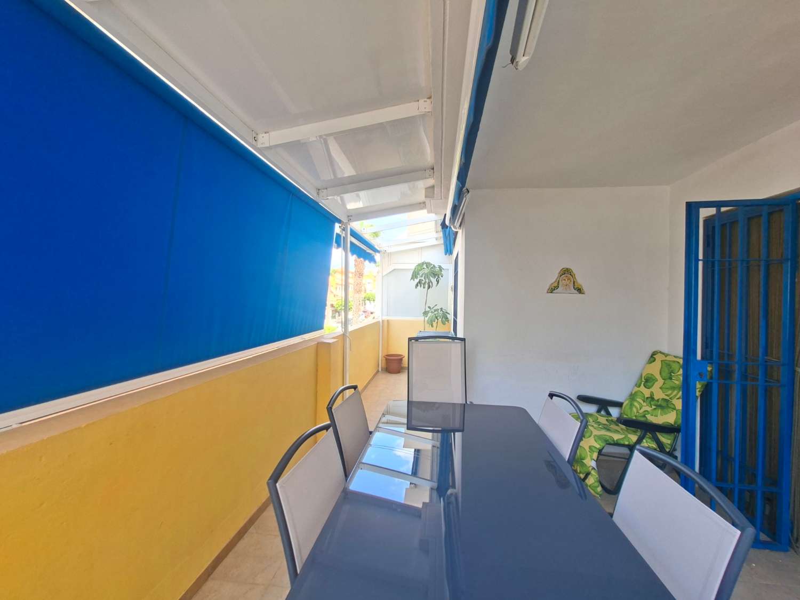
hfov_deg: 106.2
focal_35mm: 13
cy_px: 300
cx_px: 400
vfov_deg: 89.9
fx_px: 300
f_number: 2.2
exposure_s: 1/100
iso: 50
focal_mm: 1.74
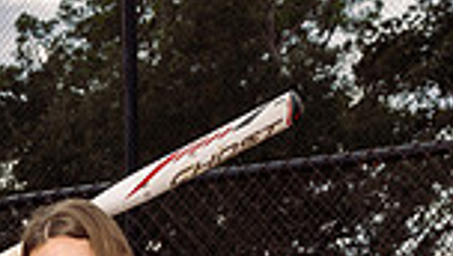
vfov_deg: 10.6
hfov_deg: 21.9
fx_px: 1155
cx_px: 86
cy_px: 646
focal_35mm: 96
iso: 125
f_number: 9
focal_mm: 31
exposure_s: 1/160
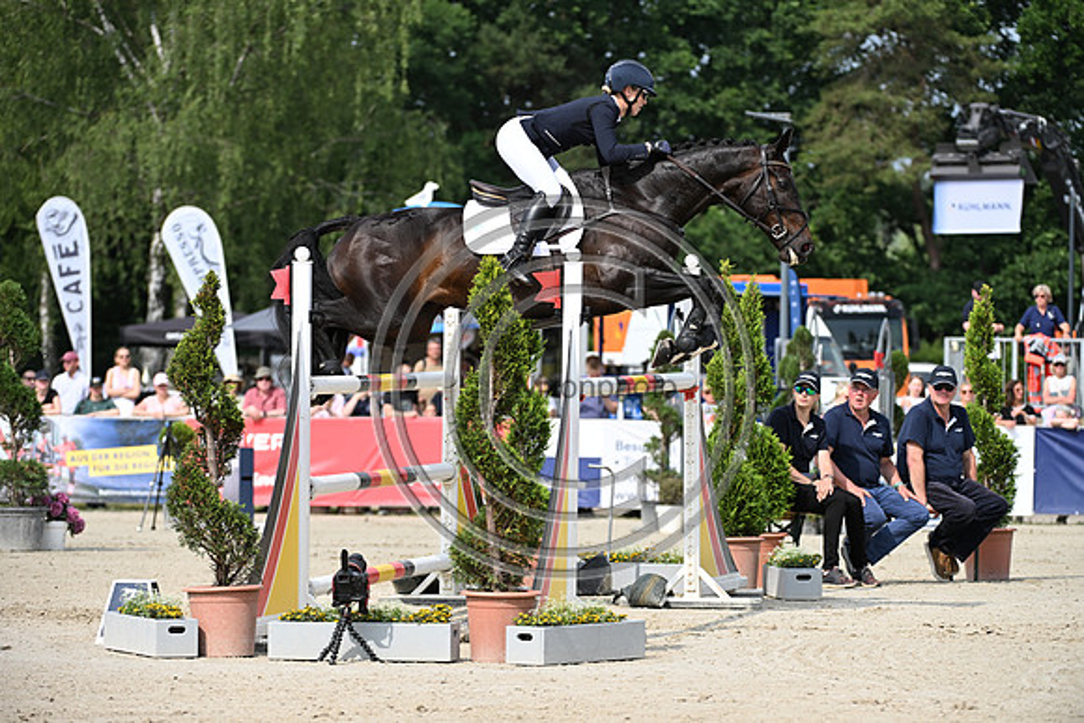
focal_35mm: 200
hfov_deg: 10.3
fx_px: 6023
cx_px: 542
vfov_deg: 6.9
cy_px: 362
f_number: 5.6
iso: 320
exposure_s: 1/1250
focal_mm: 200
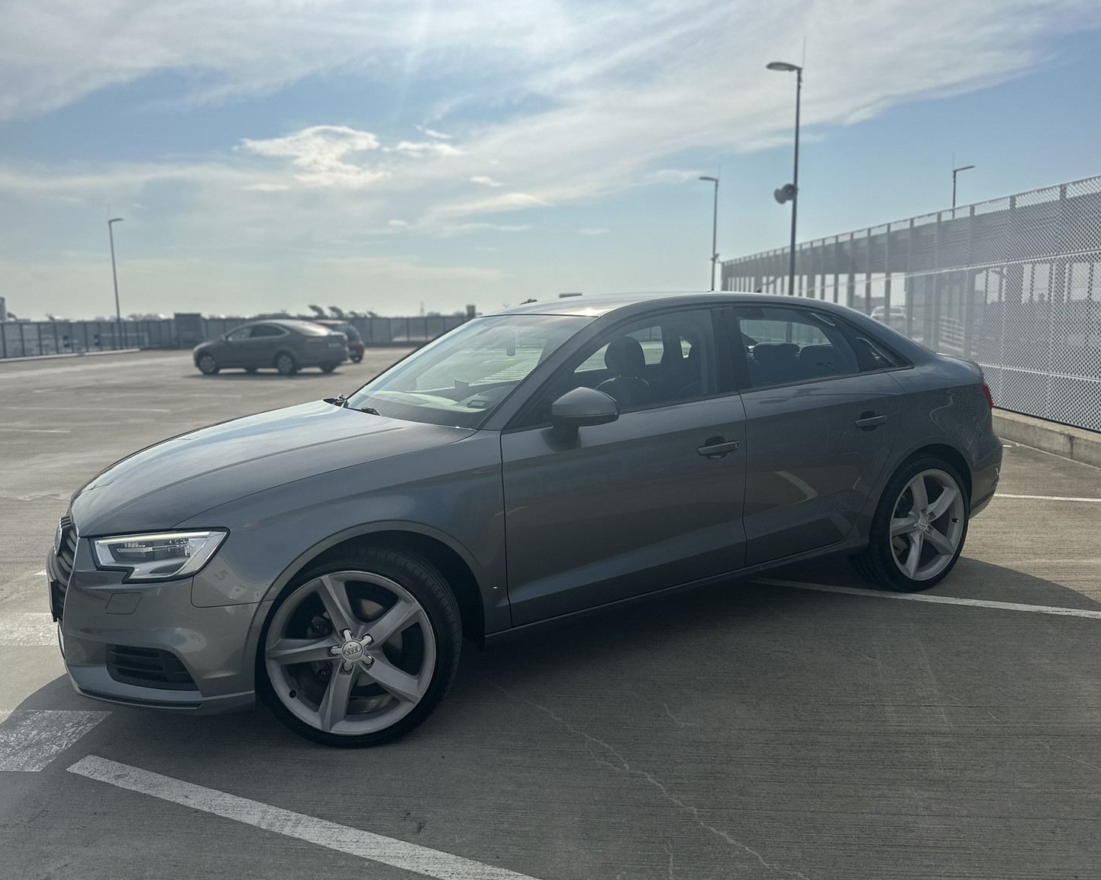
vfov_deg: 54.9
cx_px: 542
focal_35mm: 26
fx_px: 847
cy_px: 443
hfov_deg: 66.0
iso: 80
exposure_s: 1/13699
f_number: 1.78
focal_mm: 6.86
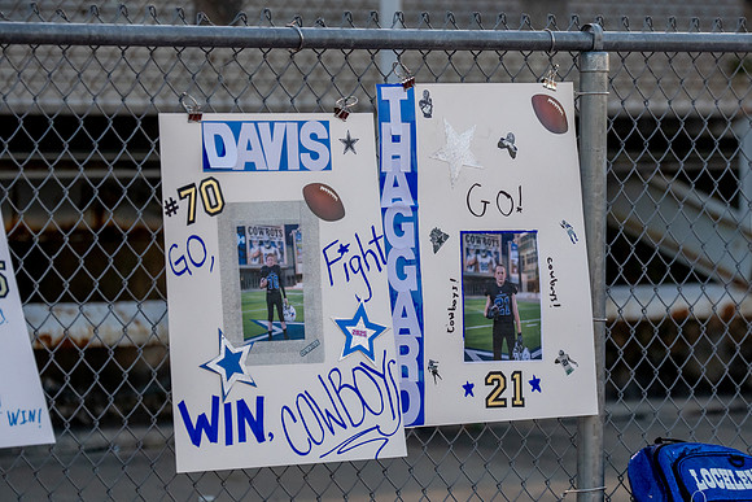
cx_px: 501
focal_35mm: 245
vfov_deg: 5.6
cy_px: 269
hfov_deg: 8.4
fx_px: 5112
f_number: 2.8
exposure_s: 1/1250
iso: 1000
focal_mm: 153
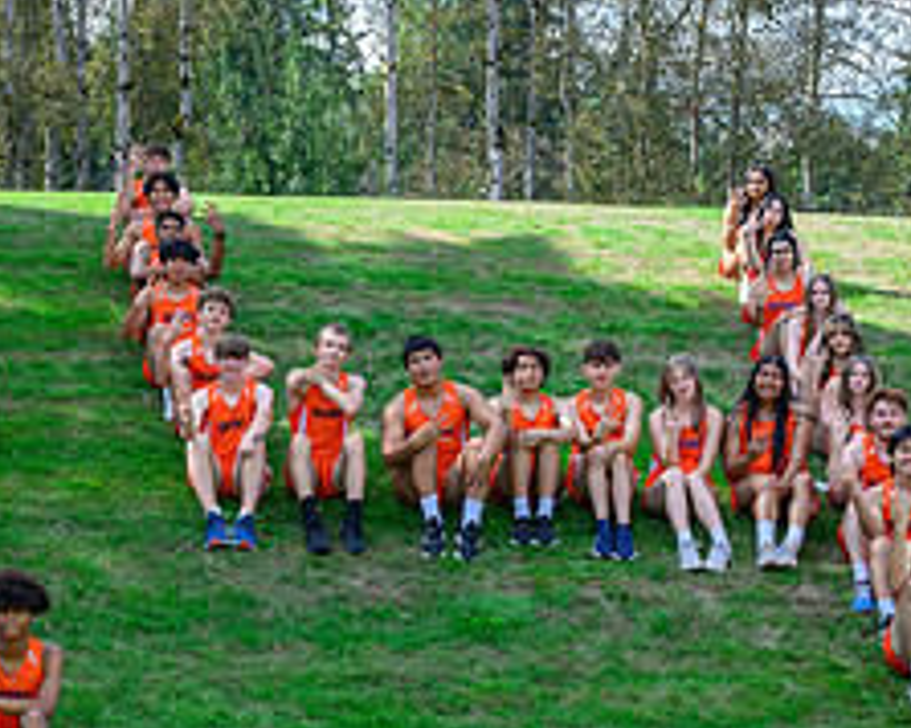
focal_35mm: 104
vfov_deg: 14.8
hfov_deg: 18.3
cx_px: 185
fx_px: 2802
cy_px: 457
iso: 250
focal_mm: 34.5
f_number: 9
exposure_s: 1/200
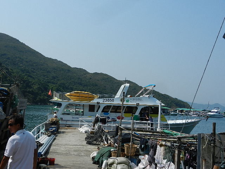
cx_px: 112
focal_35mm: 38
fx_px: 247
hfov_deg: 49.0
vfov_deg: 37.7
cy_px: 84
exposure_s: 1/640
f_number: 8
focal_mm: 6.9
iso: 160
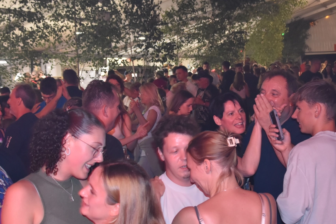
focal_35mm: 68
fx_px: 635
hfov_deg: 29.6
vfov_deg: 20.0
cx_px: 158
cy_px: 120
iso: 800
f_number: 4
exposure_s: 1/60
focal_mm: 26
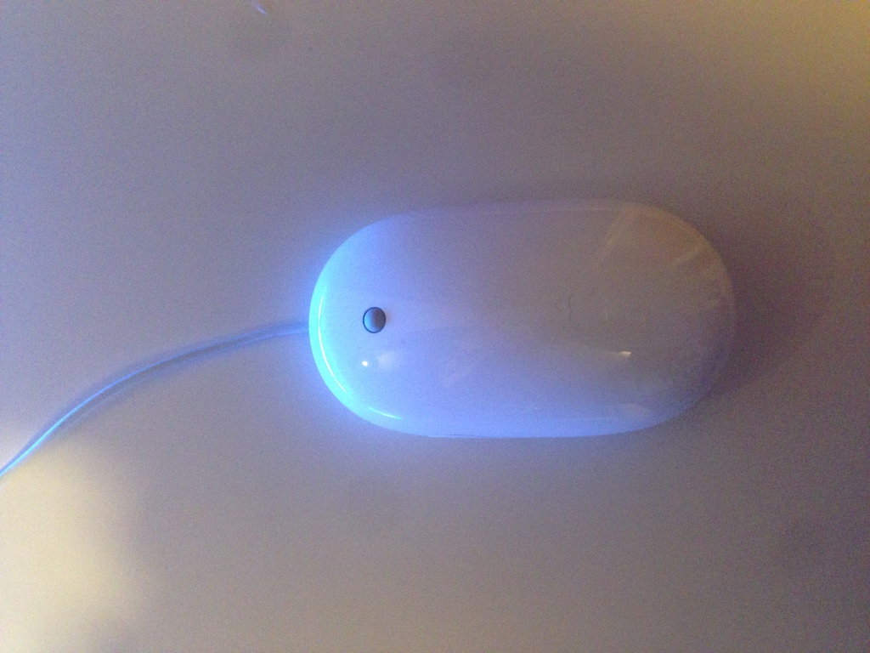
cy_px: 326
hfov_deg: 55.4
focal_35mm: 33
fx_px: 829
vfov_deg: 42.9
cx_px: 435
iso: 400
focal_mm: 4.12
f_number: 2.4
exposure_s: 1/20
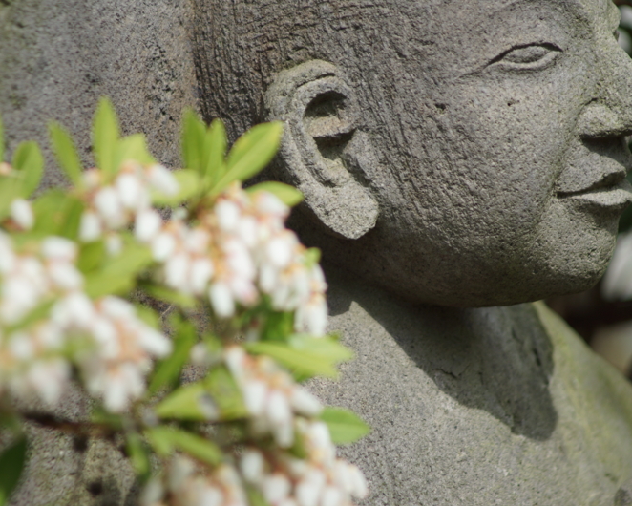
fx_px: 5725
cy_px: 253
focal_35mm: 306
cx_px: 346
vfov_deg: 5.1
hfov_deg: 6.3
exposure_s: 1/320
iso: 100
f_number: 4.5
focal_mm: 180
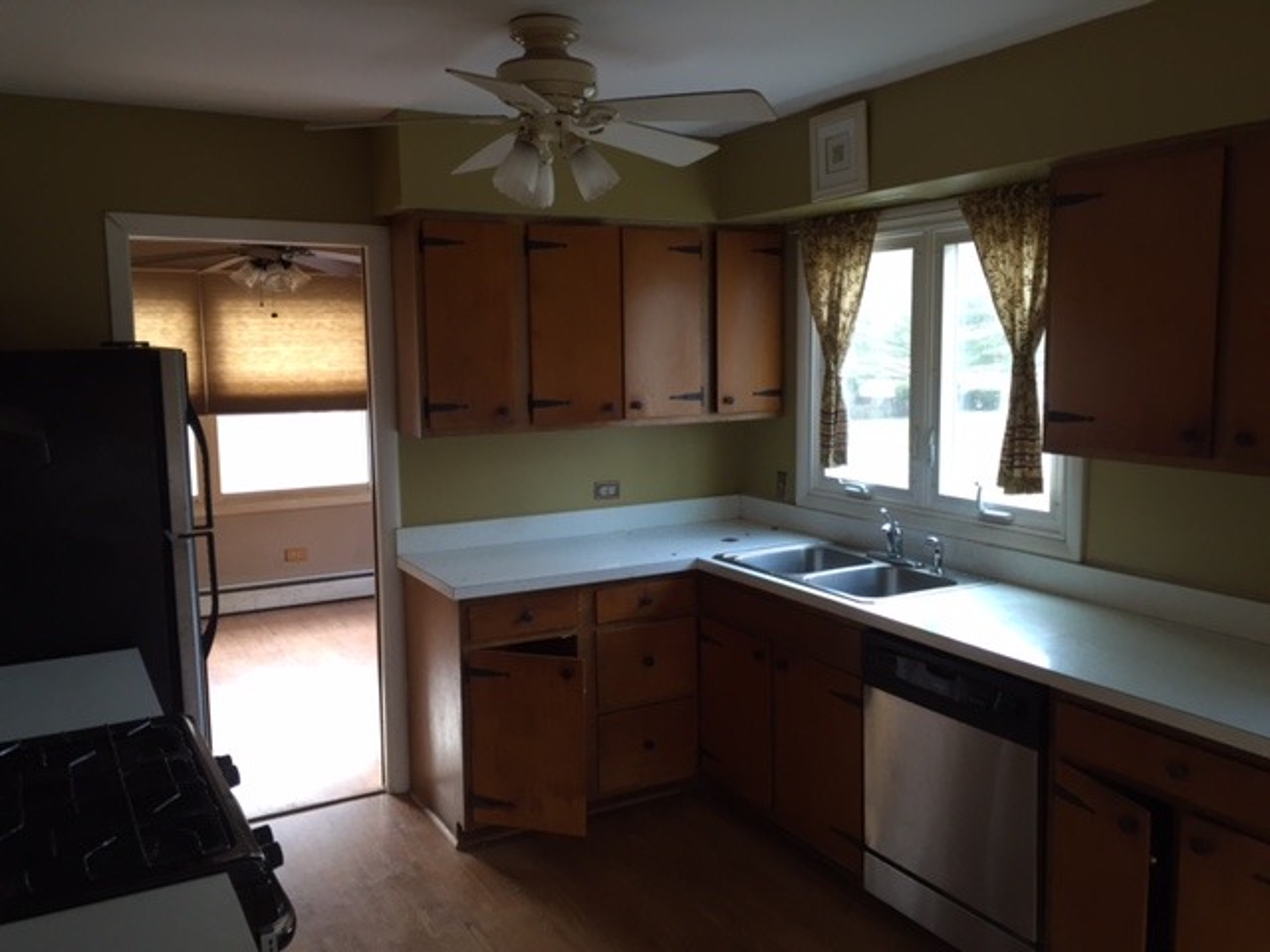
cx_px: 635
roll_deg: +0.5
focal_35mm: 29
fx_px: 1064
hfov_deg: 61.7
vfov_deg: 48.2
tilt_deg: -6.4
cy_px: 476
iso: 80
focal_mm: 4.15
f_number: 2.2
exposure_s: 1/30
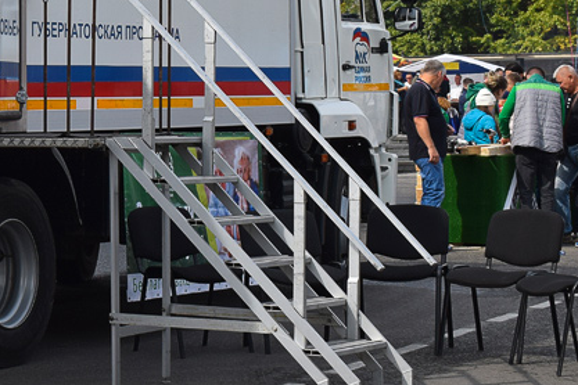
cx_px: -169
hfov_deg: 14.3
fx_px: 2215
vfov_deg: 9.8
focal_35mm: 138
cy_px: -68
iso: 200
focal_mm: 32
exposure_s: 1/400
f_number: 10
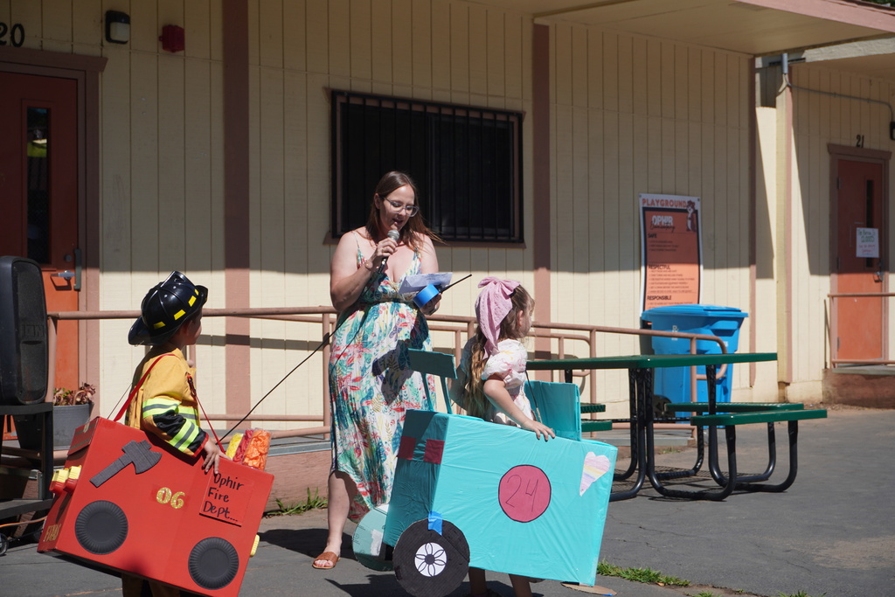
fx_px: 1454
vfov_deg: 23.2
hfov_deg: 34.2
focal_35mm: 58
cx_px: 448
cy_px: 298
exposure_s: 1/800
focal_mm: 39
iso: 100
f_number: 5.6
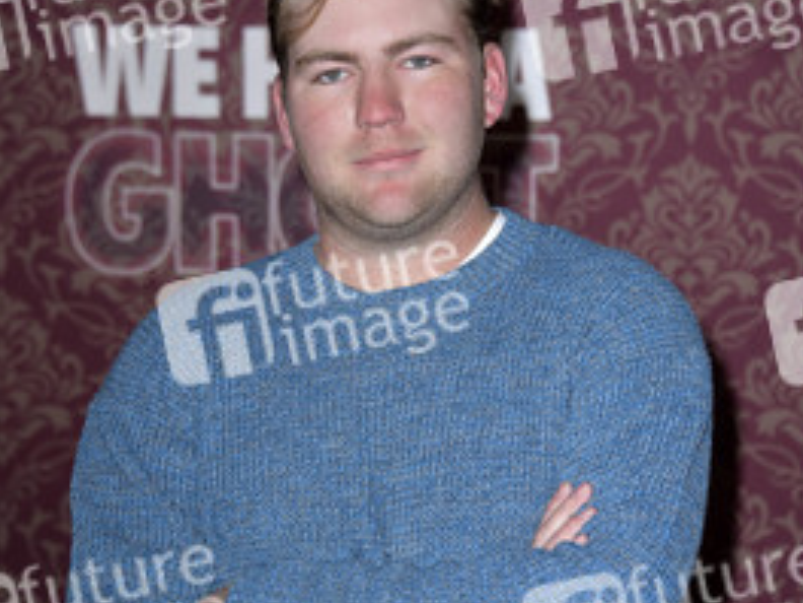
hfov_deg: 11.1
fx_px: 4129
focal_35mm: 178
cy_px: 466
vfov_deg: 8.3
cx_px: 403
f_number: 6.3
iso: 400
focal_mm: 122
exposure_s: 1/250
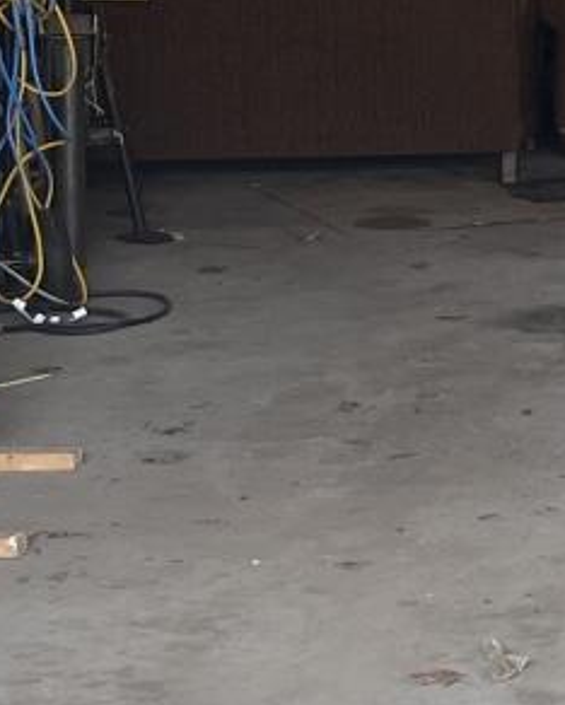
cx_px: 1169
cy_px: -101
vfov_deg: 13.5
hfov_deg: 10.2
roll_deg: +0.5
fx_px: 2902
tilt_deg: -3.2
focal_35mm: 139
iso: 40
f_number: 1.6
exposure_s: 1/121
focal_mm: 5.1
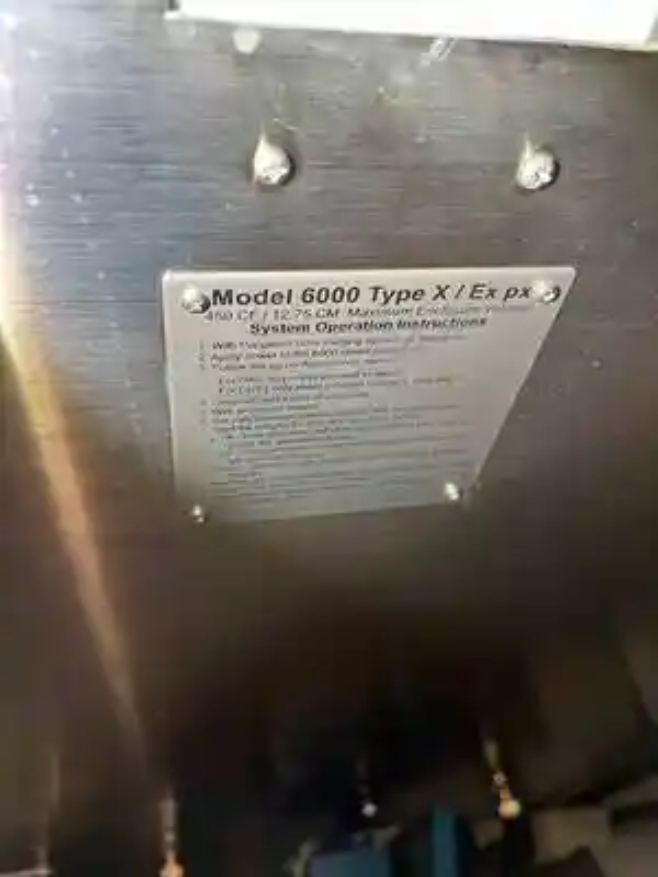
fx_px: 659
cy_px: 438
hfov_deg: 53.1
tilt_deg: -49.8
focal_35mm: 26
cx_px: 329
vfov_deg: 67.3
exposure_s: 1/60
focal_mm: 5.1
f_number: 1.6
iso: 100
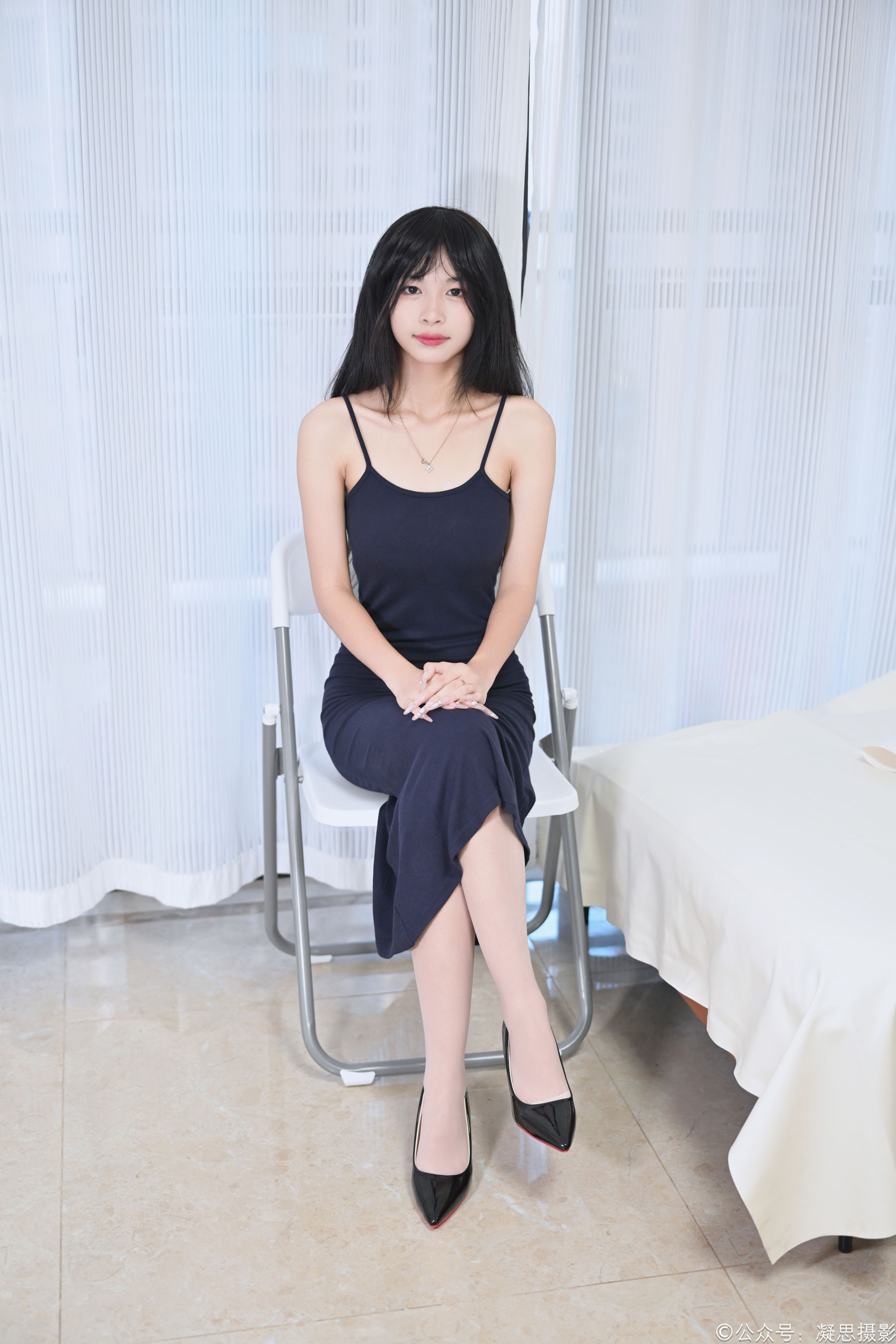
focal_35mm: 43
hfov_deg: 31.2
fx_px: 1605
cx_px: 448
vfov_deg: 45.4
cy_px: 672
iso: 1250
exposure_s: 1/100
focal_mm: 43
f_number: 2.1
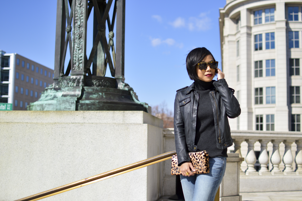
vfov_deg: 25.3
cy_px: 100
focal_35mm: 54
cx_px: 153
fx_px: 449
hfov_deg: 37.2
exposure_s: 1/3200
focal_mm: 35
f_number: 2.2
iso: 100
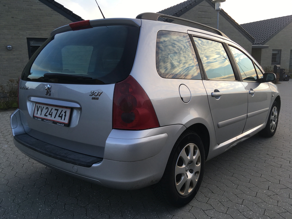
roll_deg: +1.1
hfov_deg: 61.7
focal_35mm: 29
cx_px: 146
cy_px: 110
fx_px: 245
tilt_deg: -11.3
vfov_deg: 48.2
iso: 25
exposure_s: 1/218
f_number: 2.2
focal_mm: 4.15
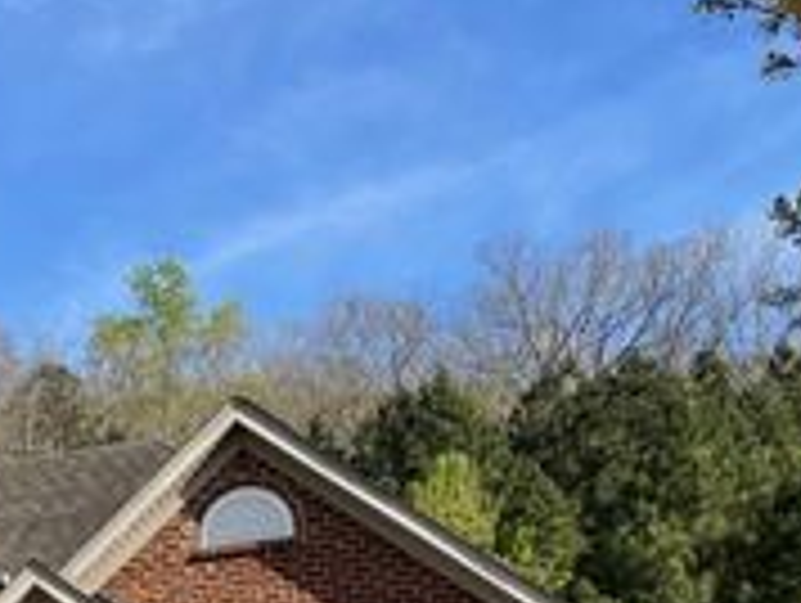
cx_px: -166
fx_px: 1691
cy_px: 785
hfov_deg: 24.1
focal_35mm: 73
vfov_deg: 18.8
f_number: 1.6
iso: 32
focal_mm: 5.1
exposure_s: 1/2717
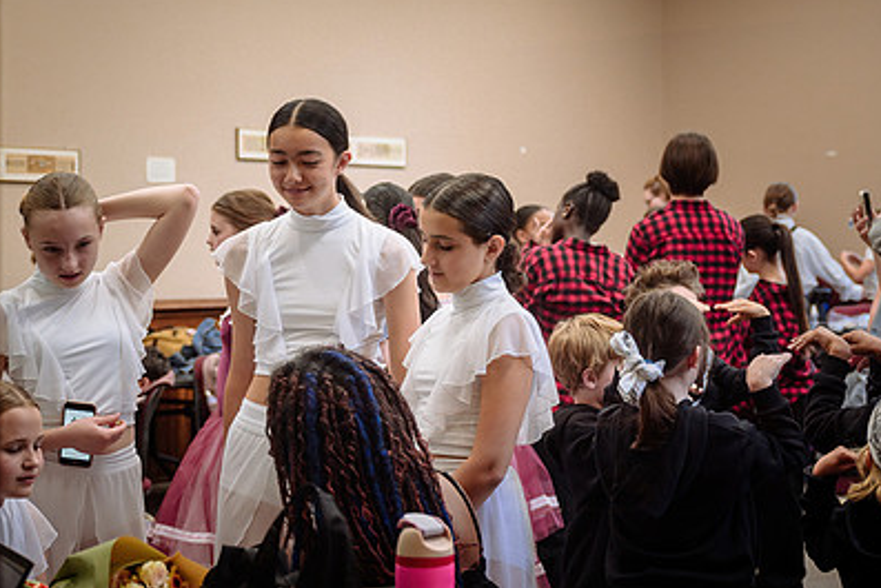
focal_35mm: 73
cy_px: 228
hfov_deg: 27.4
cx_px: 627
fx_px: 1787
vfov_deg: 18.7
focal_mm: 38
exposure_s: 1/160
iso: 500
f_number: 2.8
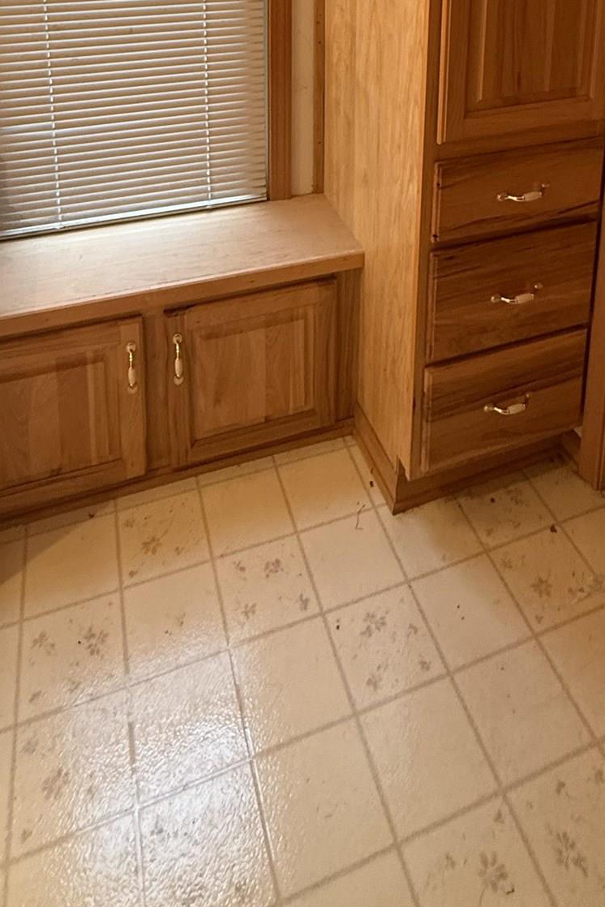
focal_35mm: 30
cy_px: 1
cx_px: 363
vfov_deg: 50.2
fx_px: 756
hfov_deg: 43.4
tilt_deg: -10.7
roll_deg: -1.6
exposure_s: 1/120
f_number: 2.2
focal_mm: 2.22
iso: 320
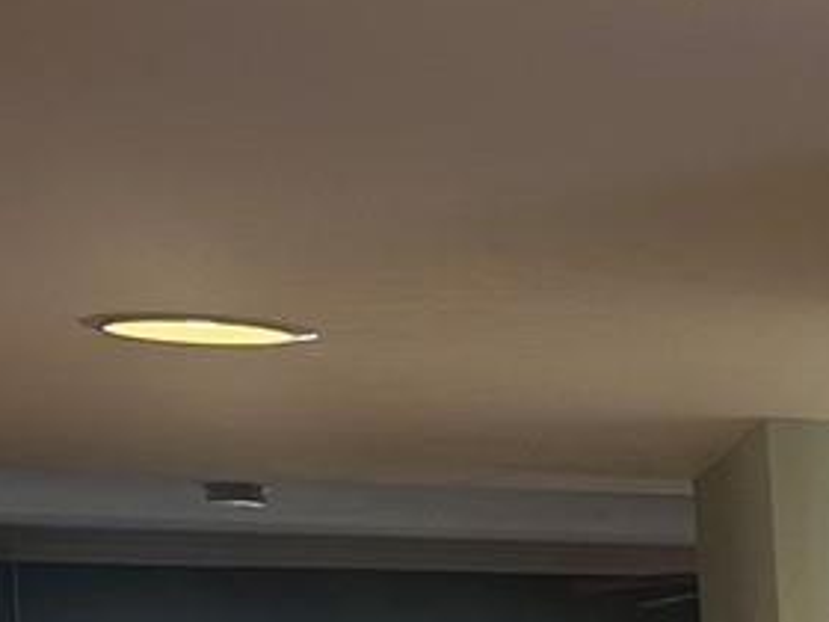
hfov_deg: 11.1
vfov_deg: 10.0
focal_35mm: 137
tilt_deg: -6.7
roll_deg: -0.9
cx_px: 2223
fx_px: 3281
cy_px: 1238
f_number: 1.78
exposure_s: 1/120
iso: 125
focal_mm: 6.86
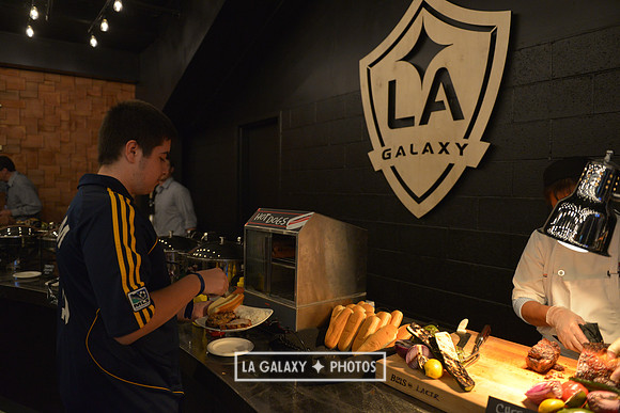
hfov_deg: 73.7
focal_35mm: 24
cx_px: 310
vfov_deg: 53.2
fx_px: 413
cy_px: 206
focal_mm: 24
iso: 1600
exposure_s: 1/400
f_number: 2.8
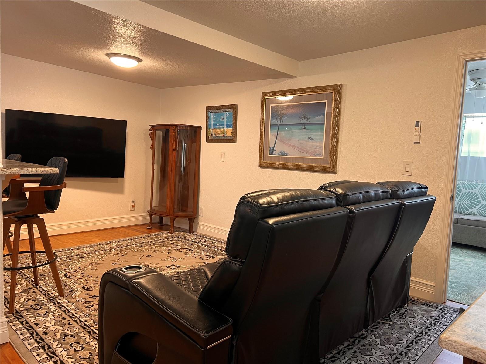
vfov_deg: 53.1
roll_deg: -2.3
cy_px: 182
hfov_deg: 67.3
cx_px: 243
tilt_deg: -5.7
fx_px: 365
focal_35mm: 26
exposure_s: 1/60
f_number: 1.5
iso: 160
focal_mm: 5.7
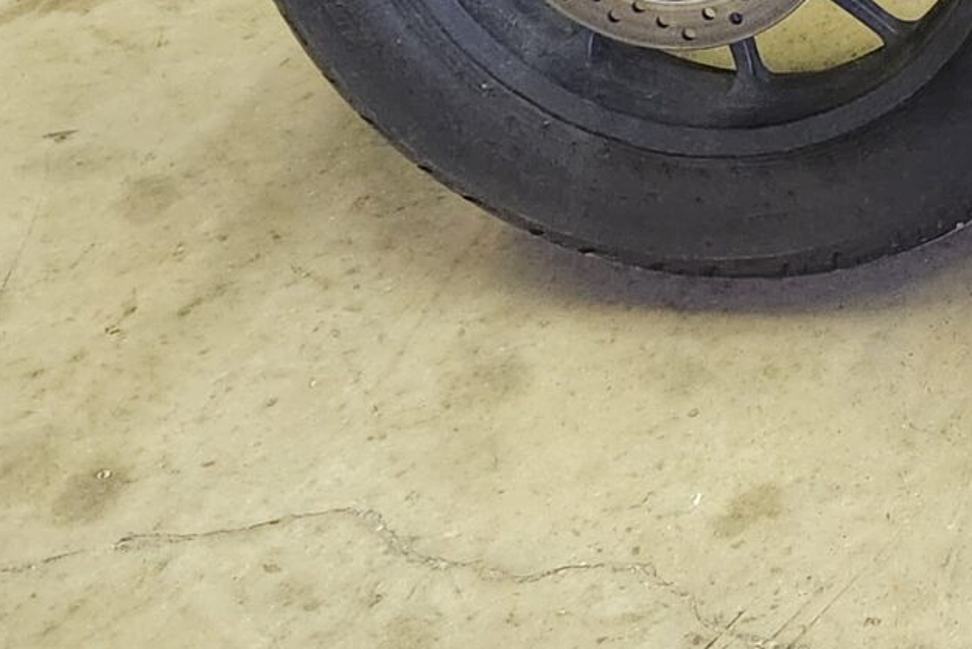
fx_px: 2646
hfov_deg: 17.1
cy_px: -254
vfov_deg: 13.3
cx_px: 1746
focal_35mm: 98
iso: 800
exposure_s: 1/120
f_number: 1.8
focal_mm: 5.4
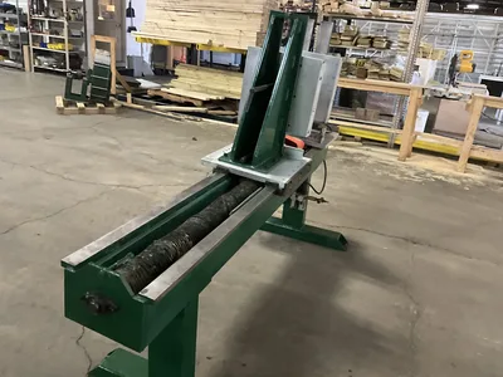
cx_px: 252
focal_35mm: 29
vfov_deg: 48.2
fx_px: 421
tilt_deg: -20.1
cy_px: 188
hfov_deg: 61.7
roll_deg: -5.9
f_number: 1.8
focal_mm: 3
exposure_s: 1/32
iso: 320
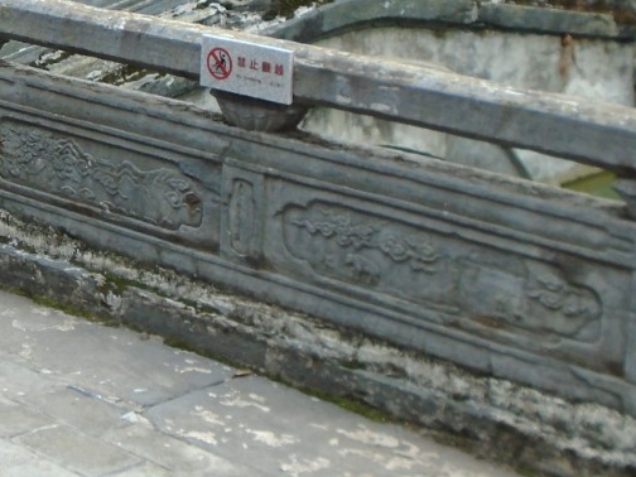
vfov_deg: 14.5
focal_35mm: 100
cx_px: -98
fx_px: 1837
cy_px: -4
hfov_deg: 18.7
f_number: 3.8
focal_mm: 6.4
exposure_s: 1/125
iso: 100
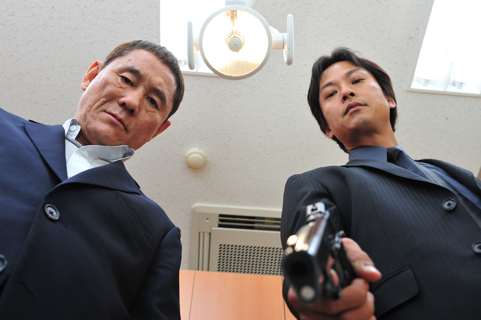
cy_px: 160
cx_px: 240
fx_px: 534
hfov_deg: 48.5
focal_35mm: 40
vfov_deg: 33.4
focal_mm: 40
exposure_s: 1/80
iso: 1250
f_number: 6.3
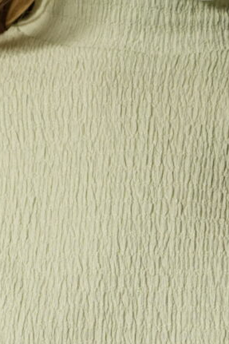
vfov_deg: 9.6
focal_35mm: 209
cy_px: 514
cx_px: 181
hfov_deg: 6.6
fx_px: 1996
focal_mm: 50
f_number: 4
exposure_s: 1/125
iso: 1000
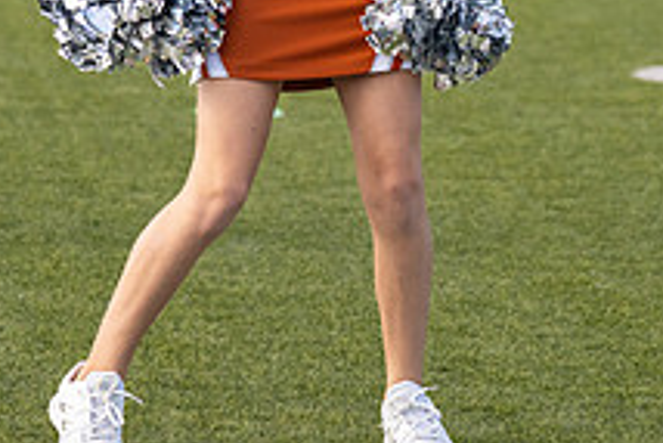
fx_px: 4847
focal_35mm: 263
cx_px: 357
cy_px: -177
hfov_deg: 7.8
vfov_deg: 5.2
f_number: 2.8
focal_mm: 70
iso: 400
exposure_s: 1/3200
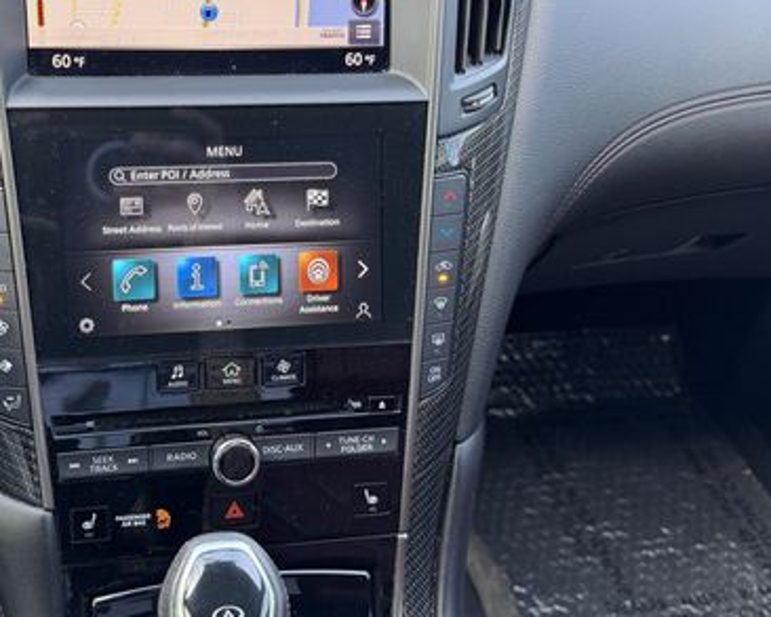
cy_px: 246
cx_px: 236
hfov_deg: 43.9
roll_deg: -4.3
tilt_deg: -38.0
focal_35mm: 41
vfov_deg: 36.4
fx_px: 936
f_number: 1.78
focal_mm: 6.76
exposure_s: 1/50
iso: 160
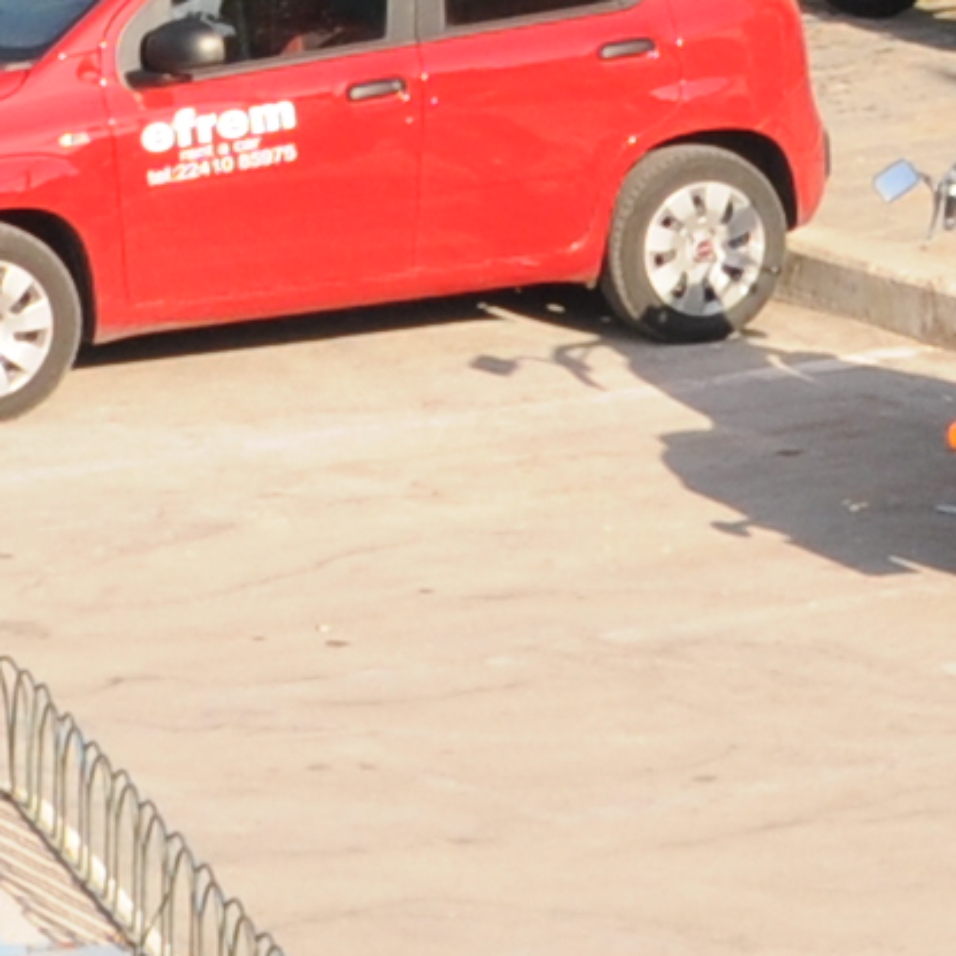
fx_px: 9874
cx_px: 917
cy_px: -792
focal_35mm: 316
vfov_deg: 5.5
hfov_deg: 5.5
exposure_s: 1/320
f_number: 9
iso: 200
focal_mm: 24
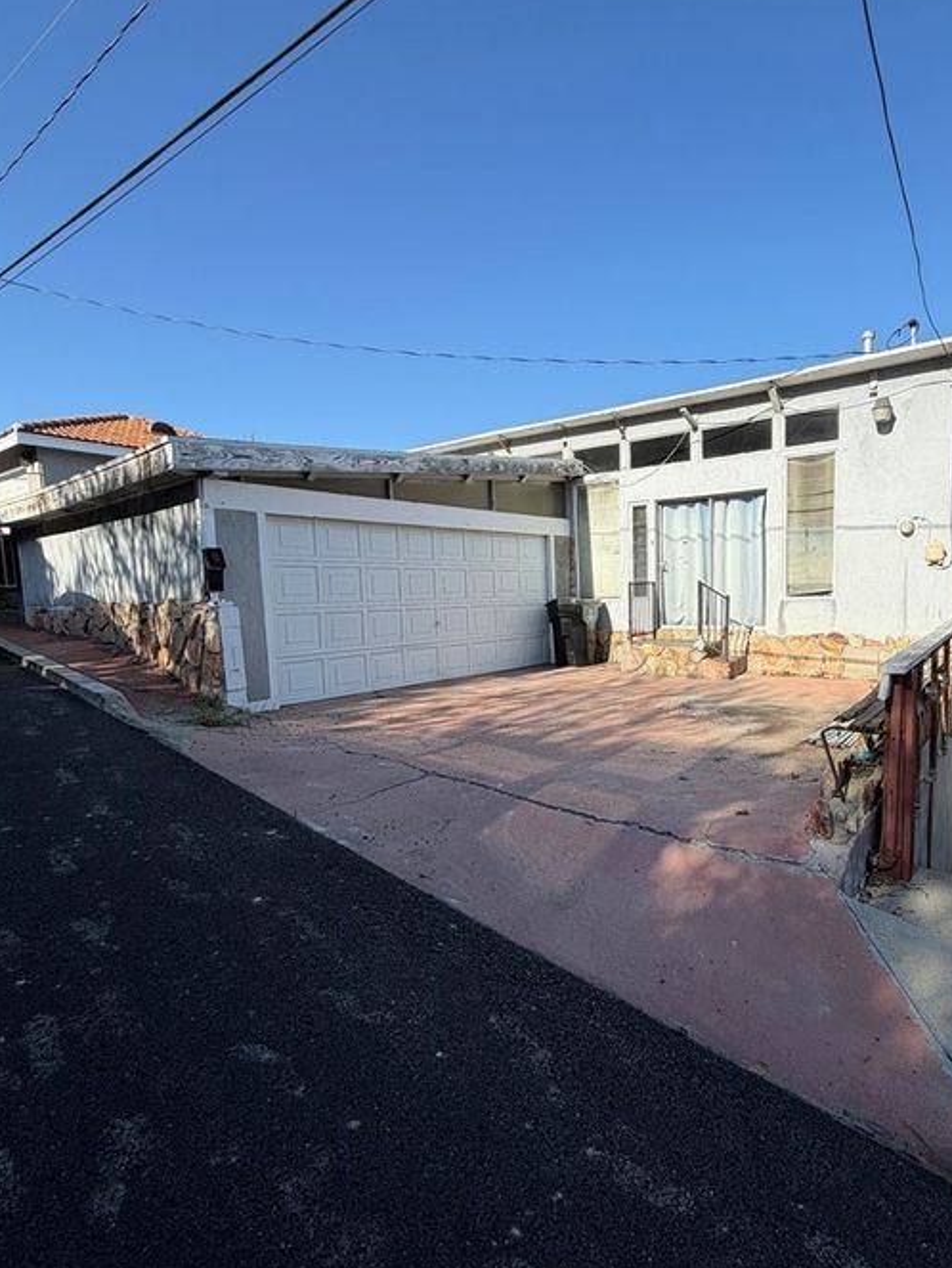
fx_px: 659
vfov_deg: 87.7
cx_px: 573
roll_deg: +1.3
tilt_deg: -5.3
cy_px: 653
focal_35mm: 18
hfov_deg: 70.9
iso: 32
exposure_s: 1/770
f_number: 2.2
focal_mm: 2.22
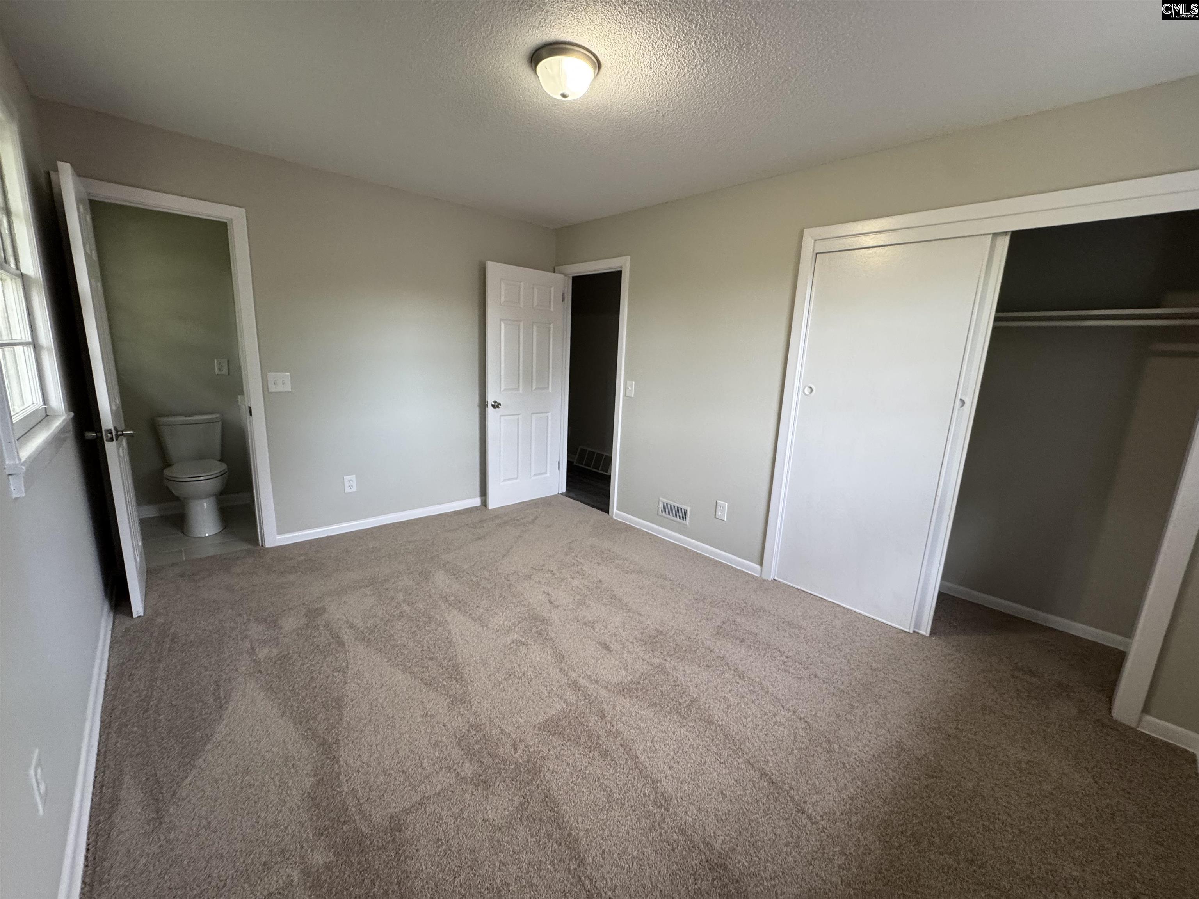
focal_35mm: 14
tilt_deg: -11.2
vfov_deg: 85.7
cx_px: 600
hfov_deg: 102.1
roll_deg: -3.0
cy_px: 450
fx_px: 485
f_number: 2.2
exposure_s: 1/99
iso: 250
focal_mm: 2.22
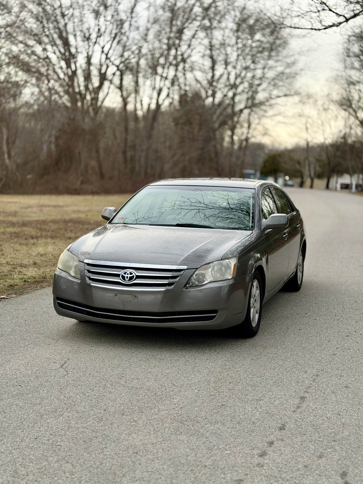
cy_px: 242
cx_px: 182
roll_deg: -1.6
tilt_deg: -4.4
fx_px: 671
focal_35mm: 48
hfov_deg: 30.3
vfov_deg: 39.7
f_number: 1.78
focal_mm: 6.76
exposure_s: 1/475
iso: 80
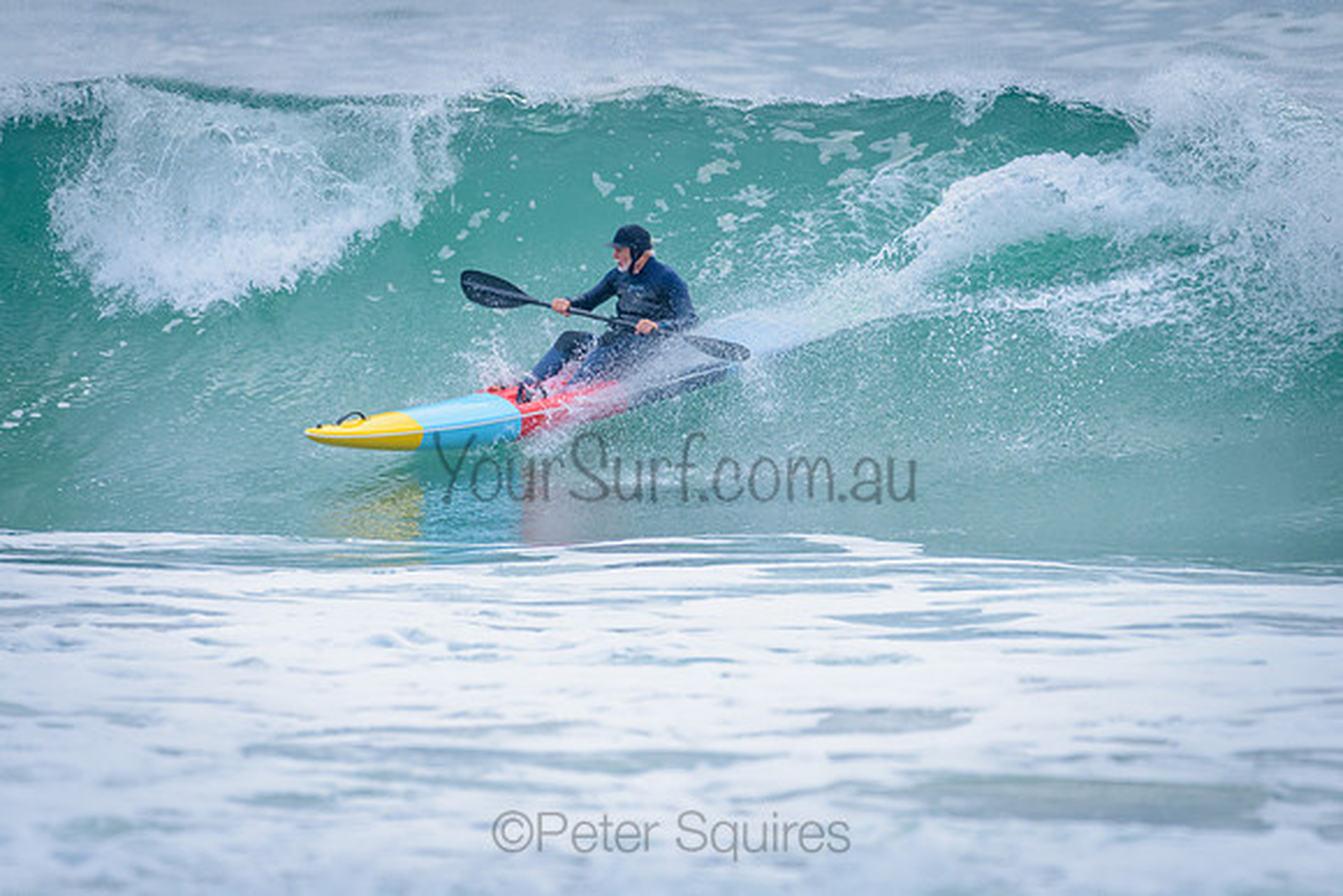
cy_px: 347
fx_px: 22869
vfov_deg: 2.2
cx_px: 650
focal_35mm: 613
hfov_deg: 3.4
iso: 800
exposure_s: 1/2000
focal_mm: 500
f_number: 5.6
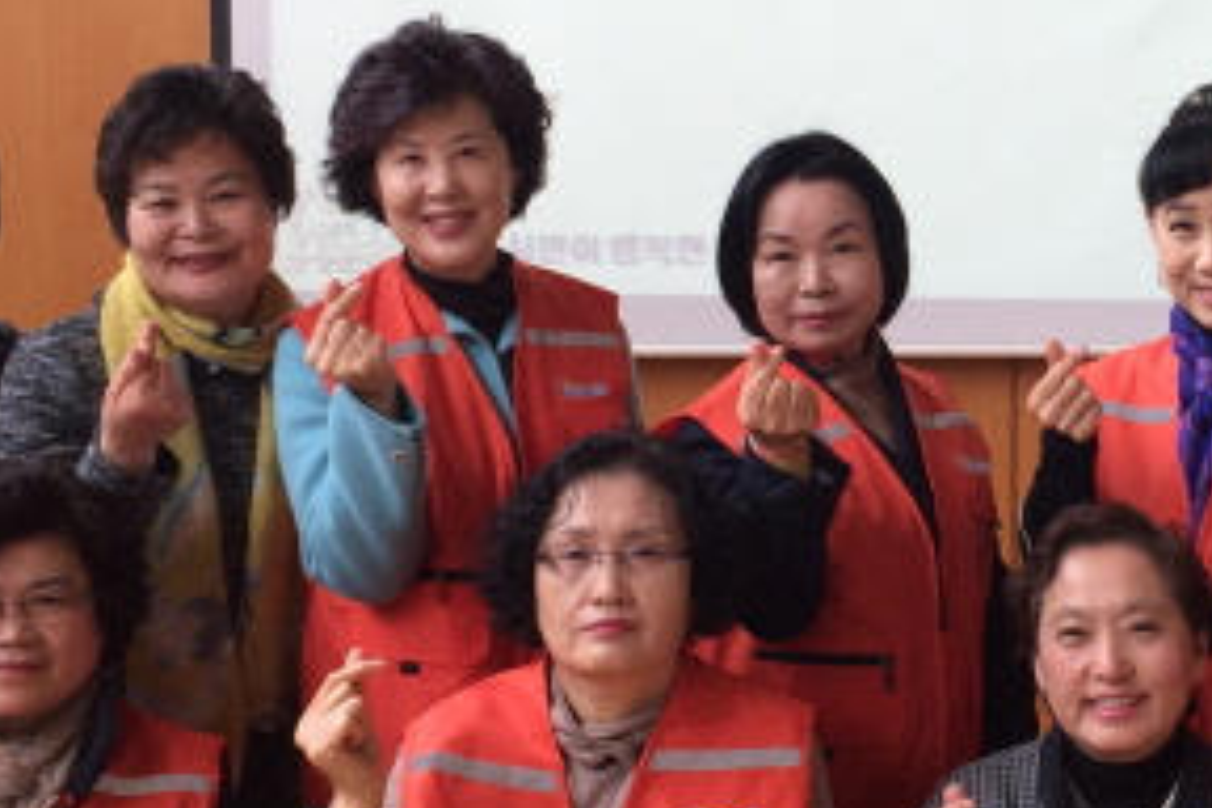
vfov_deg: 20.0
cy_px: 276
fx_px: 2289
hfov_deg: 29.0
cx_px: 955
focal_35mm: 68
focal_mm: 4.15
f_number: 2.2
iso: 64
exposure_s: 1/120
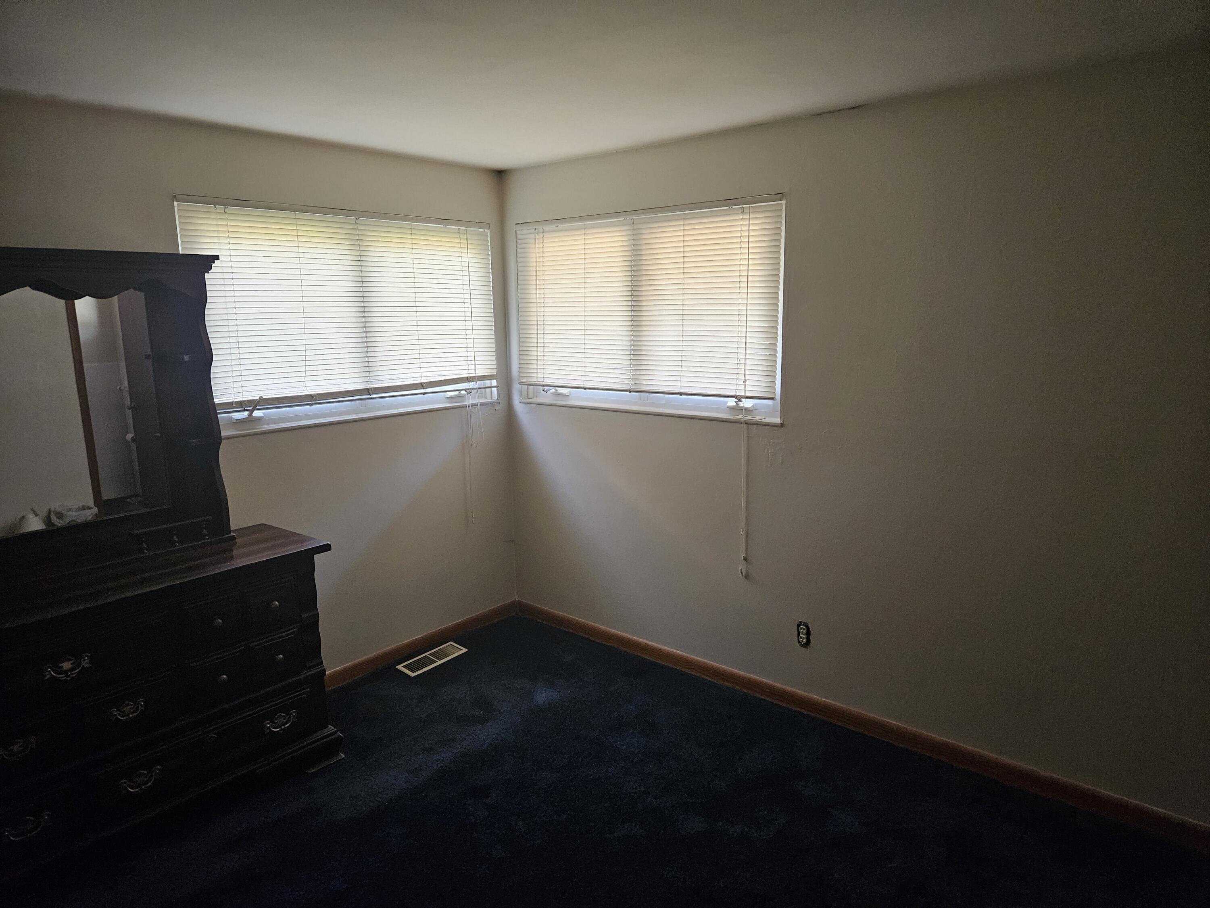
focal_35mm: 23
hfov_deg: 73.9
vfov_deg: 58.9
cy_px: 454
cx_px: 605
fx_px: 804
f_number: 1.8
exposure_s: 1/170
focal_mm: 5.4
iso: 640
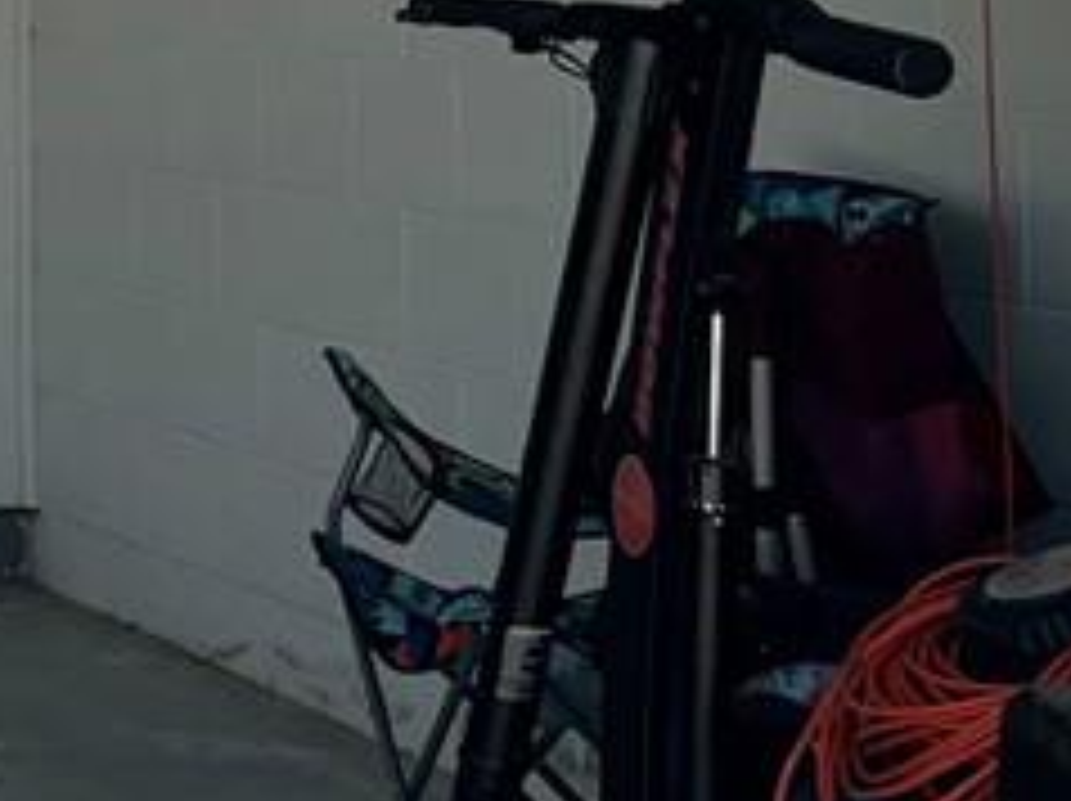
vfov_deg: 8.4
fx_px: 5409
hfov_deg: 9.5
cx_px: -1832
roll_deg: +0.1
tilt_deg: +0.3
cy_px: -194
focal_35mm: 175
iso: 50
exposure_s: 1/1567
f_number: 1.6
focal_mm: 5.96
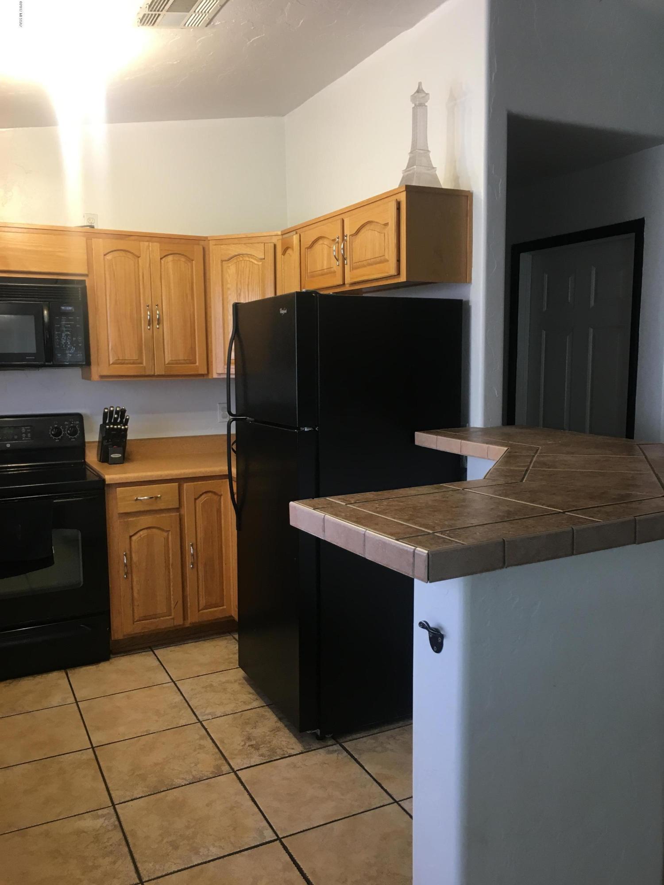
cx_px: 332
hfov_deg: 48.2
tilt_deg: -5.0
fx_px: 742
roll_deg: +1.1
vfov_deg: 61.7
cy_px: 442
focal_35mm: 29
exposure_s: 1/30
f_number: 2.2
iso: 64
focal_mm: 4.15
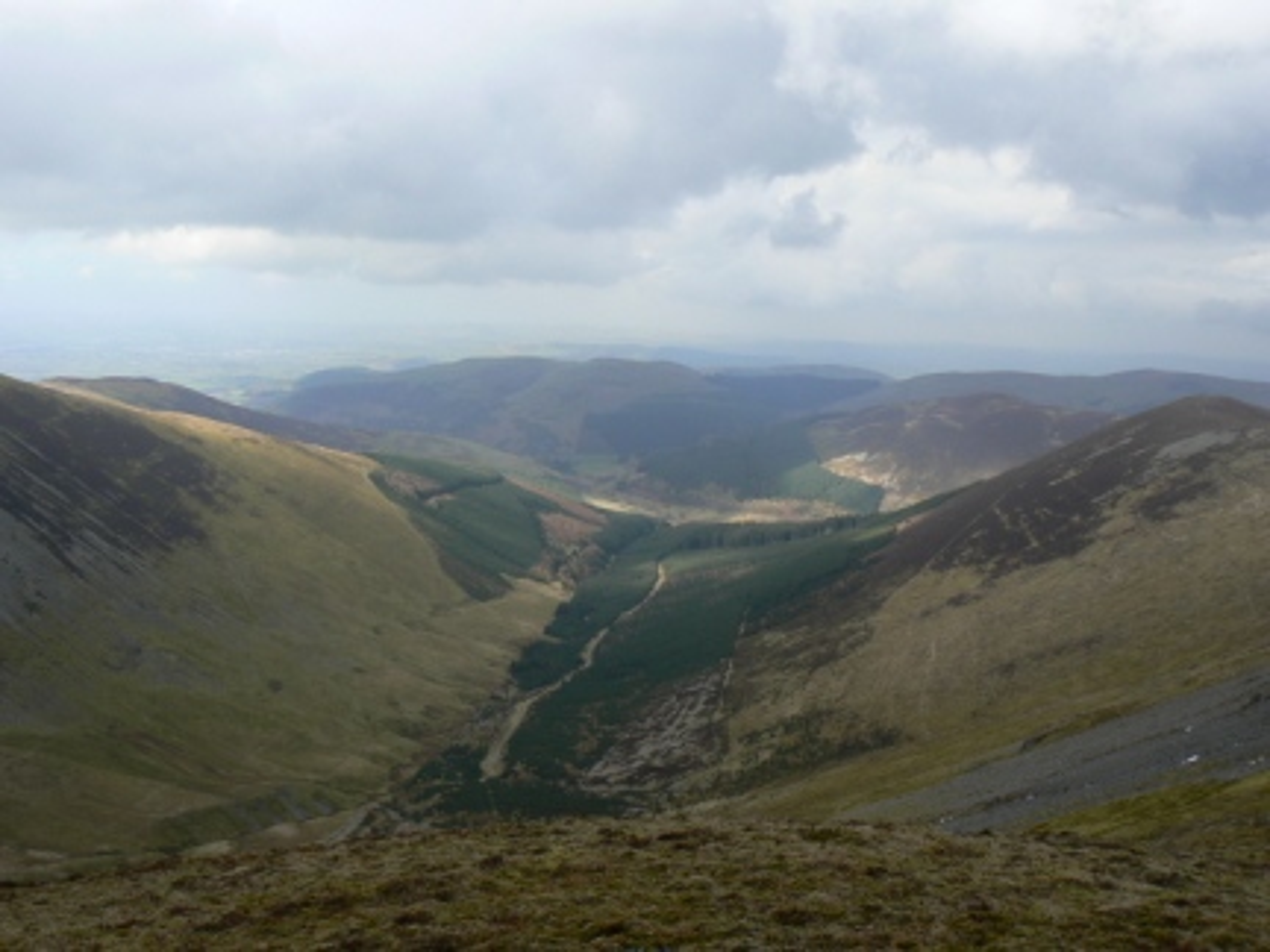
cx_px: 635
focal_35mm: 36
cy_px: 476
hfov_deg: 51.4
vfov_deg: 39.7
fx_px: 1321
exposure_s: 1/320
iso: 80
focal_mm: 6
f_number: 5.6
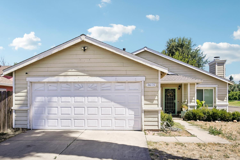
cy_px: 80
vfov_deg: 46.4
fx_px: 187
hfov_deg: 65.5
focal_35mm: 28
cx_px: 120
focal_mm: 28
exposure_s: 1/320
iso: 100
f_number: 8
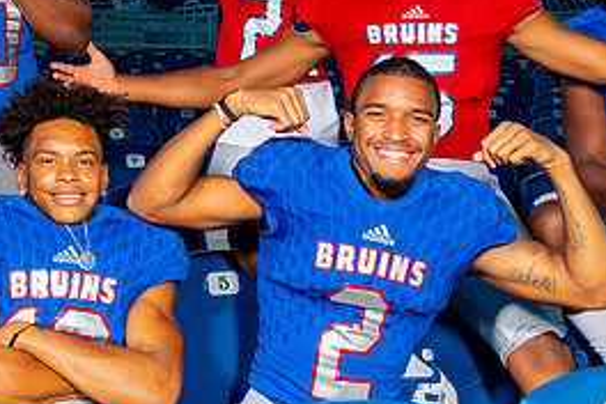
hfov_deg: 30.8
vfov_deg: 21.1
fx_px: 1077
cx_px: 147
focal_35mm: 64
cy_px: 103
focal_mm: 25
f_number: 10
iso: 125
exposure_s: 1/125
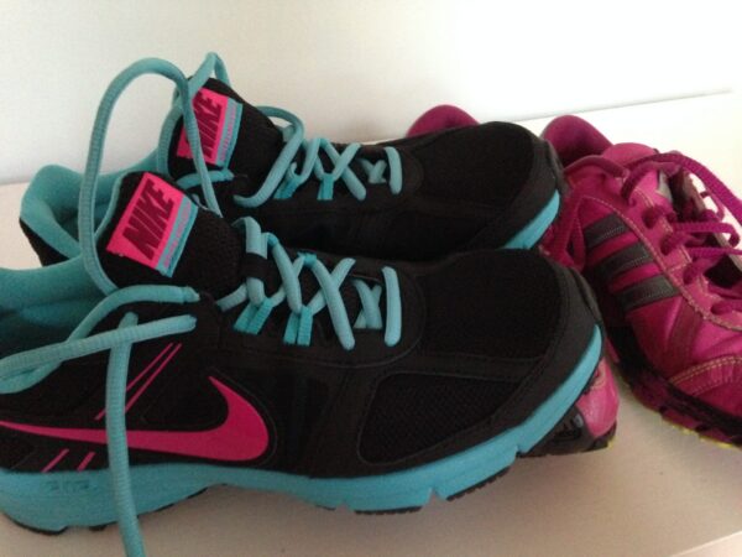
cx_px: 371
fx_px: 707
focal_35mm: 33
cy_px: 278
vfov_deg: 42.9
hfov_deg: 55.4
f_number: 2.4
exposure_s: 1/15
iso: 800
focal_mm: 4.12
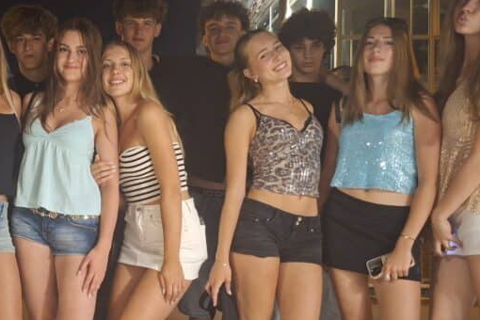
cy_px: 187
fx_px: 640
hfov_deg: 39.5
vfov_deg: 28.0
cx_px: 94
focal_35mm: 48
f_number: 1.8
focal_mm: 5.54
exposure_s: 1/20
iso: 1000
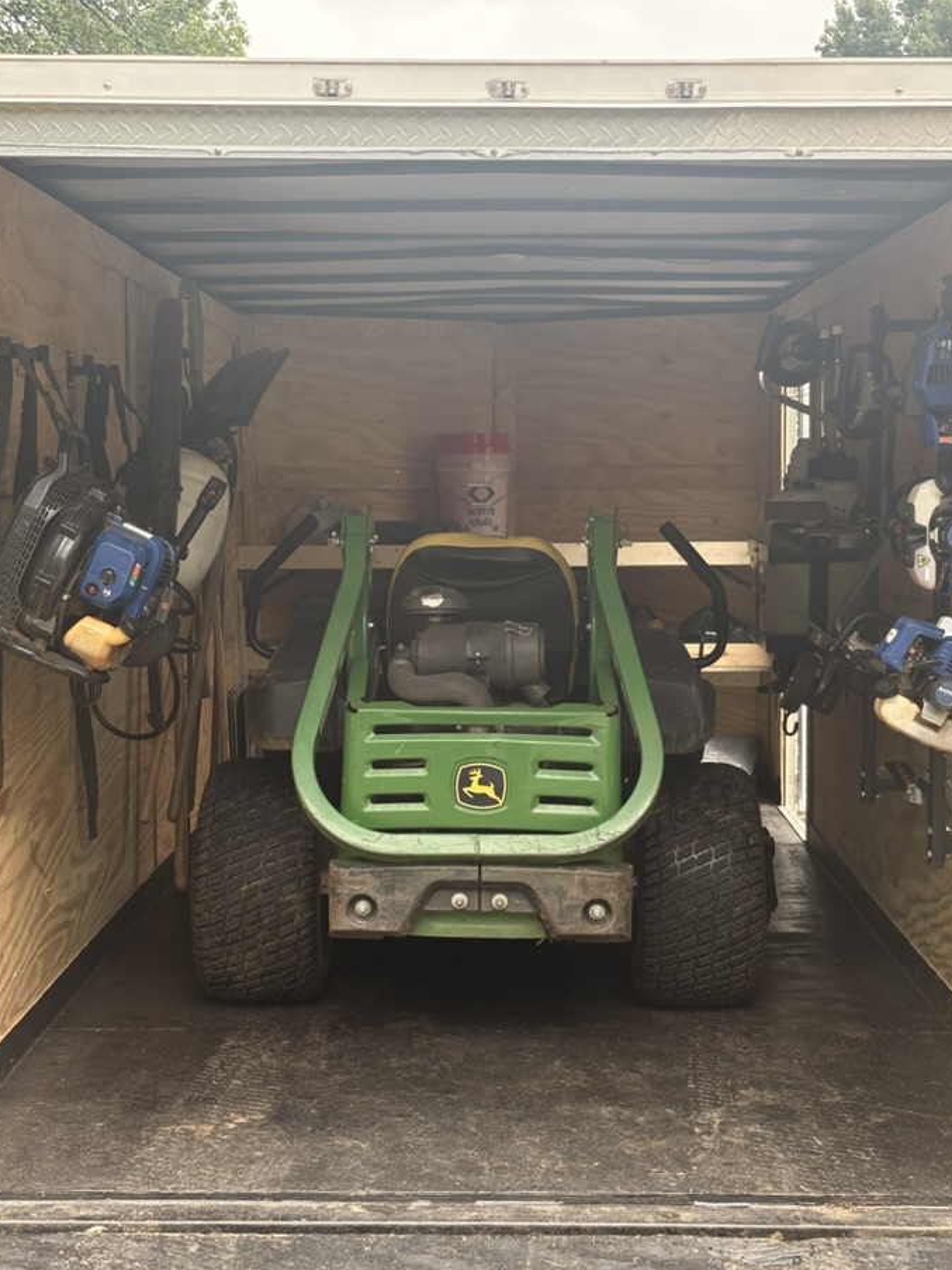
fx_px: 2164
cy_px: 651
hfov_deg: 24.8
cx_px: 485
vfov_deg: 32.7
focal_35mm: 59
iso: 50
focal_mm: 5.96
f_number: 1.6
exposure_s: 1/472
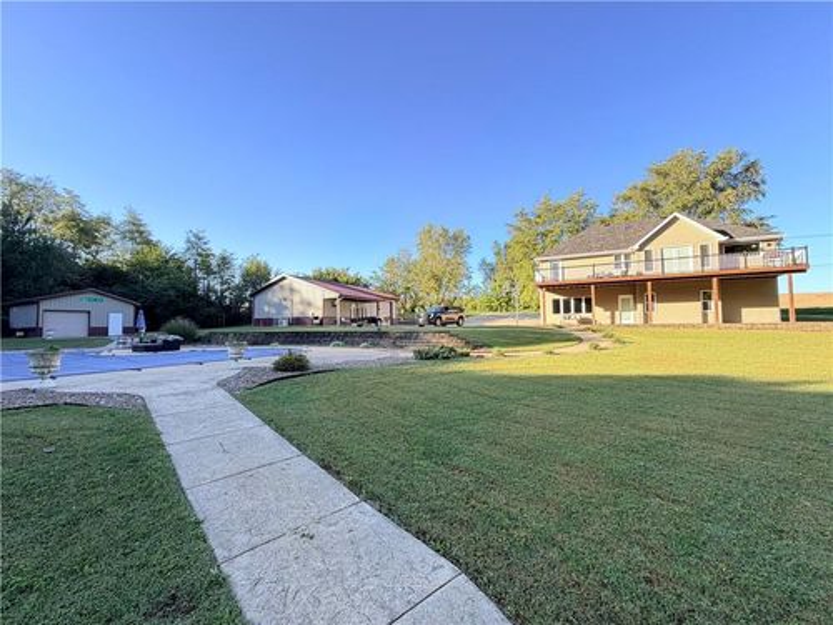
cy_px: 312
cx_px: 416
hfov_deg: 102.1
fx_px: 337
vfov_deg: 85.7
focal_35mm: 14
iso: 50
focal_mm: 2.22
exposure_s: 1/208
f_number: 2.2
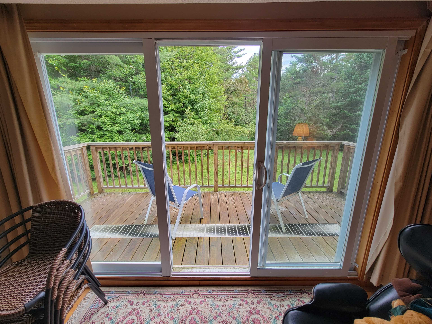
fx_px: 162
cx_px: 216
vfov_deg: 89.9
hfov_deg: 106.2
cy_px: 162
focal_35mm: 13
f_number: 2.2
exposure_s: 1/60
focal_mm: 2.2
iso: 64
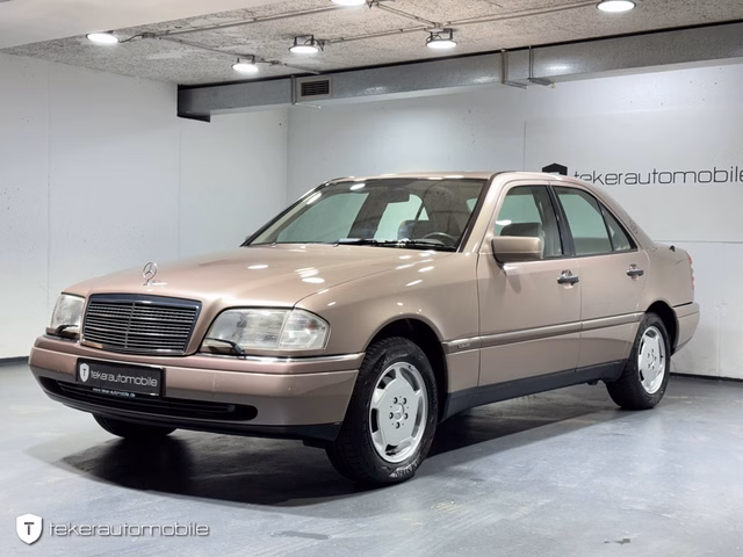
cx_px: 372
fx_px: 1030
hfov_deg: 39.7
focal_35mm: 48
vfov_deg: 30.3
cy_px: 278
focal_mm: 6.76
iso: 80
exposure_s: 1/50
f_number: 1.78
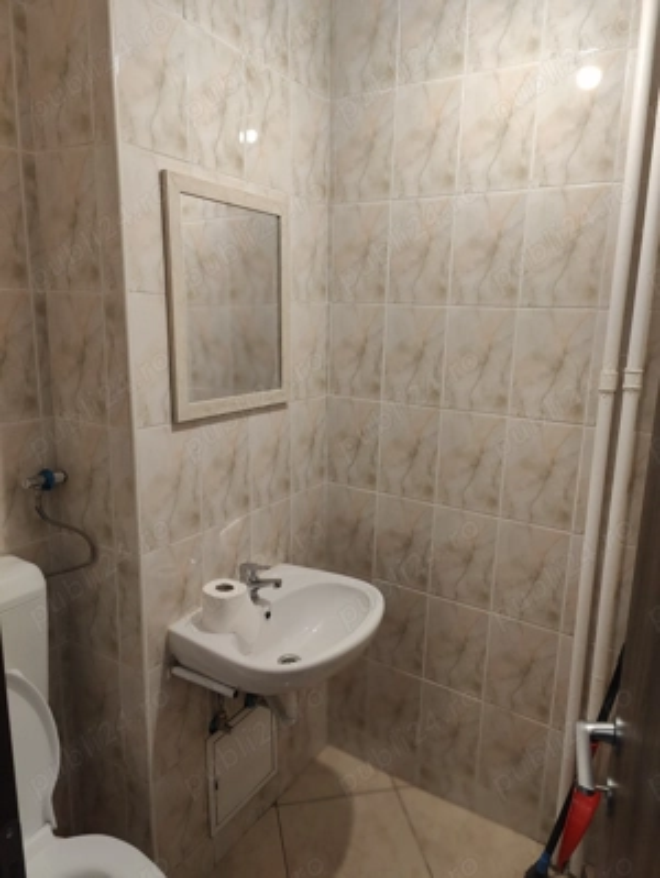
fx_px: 584
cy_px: 439
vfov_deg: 73.9
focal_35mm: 23
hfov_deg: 59.0
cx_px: 330
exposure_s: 1/100
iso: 200
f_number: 2.8
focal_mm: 6.06
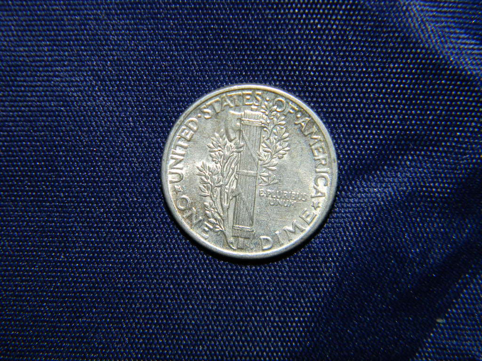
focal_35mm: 83
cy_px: 180
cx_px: 241
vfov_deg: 17.8
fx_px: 1156
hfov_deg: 23.6
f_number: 9
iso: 200
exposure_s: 1/30
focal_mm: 15.1
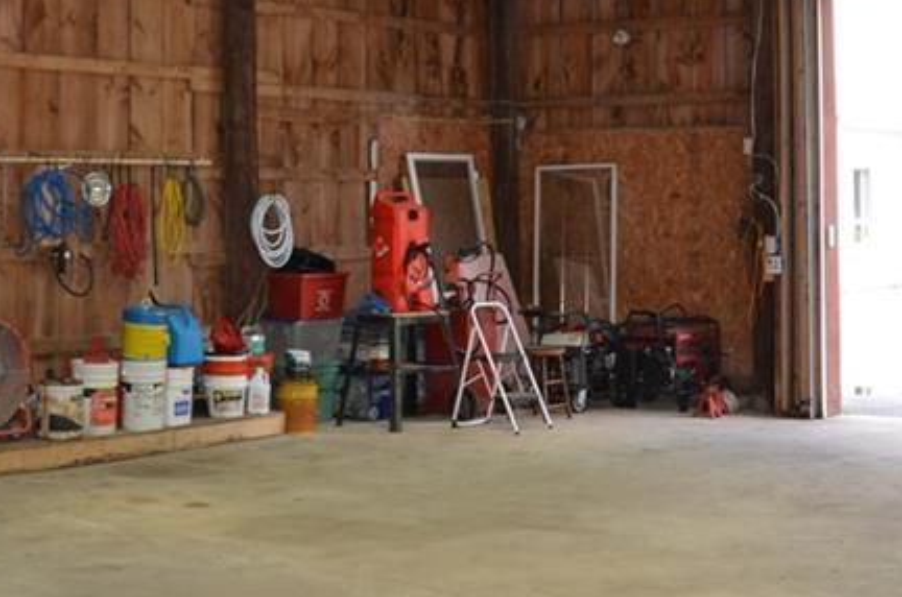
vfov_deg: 20.9
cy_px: 122
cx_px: 309
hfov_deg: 31.3
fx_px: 1600
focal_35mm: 64
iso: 200
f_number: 3.5
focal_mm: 18
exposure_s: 1/125
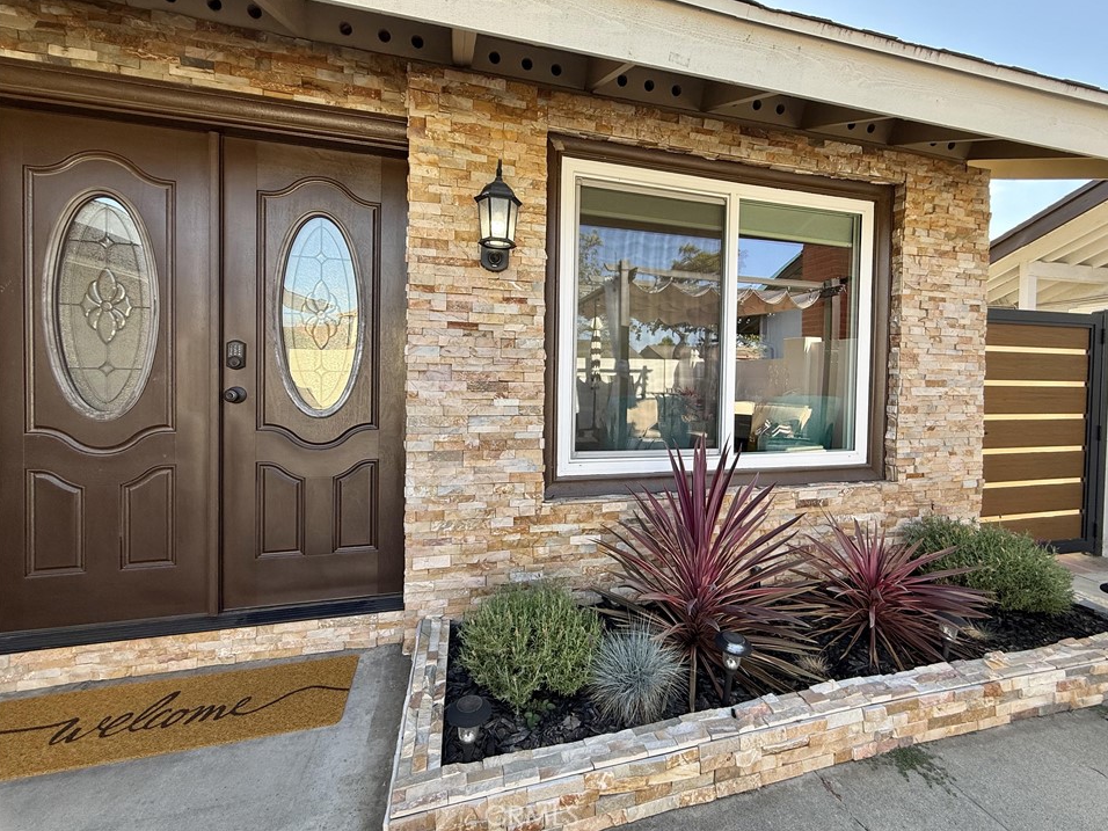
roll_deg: -0.7
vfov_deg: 81.6
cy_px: 387
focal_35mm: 15
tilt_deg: -1.5
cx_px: 589
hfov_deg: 98.0
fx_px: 480
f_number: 2.2
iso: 50
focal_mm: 2.22
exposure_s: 1/251
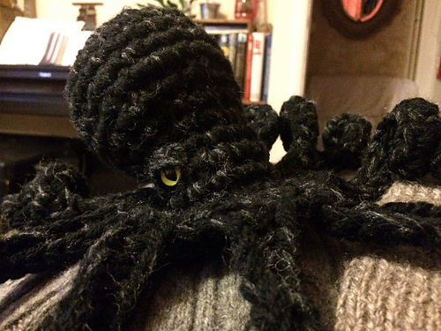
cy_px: 166
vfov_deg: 48.2
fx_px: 369
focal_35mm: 29
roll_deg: -0.8
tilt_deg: -11.4
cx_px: 220
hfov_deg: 61.7
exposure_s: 1/17
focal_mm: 4.15
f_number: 2.2
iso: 1250
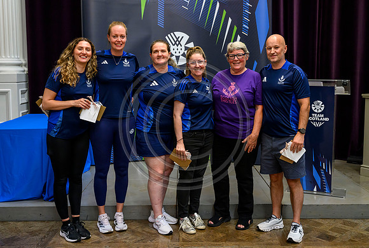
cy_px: 105
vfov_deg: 32.1
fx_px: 430
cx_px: 187
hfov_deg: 46.4
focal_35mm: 42
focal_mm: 36
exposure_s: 1/320
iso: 4000
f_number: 3.5
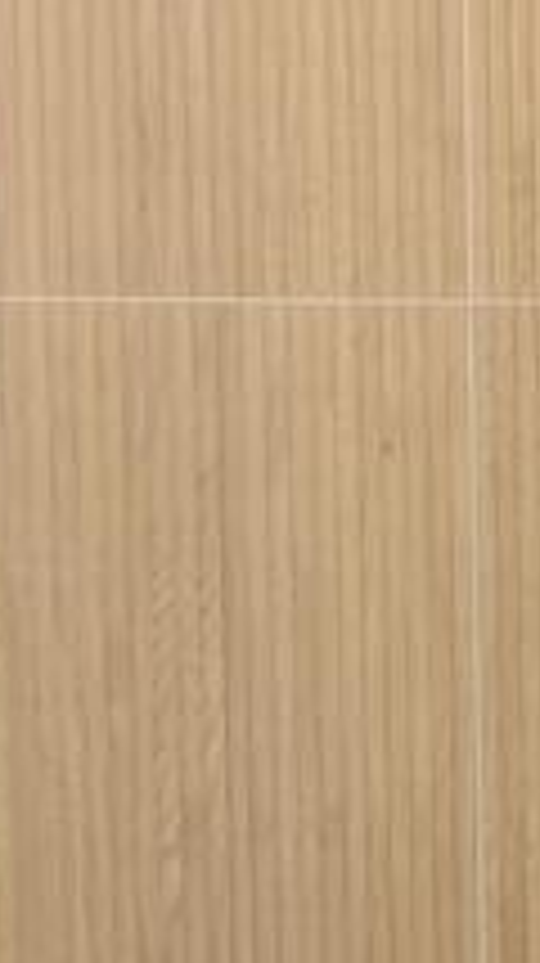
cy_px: 464
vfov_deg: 32.9
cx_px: 441
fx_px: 1633
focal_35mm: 64
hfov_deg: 18.6
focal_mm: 17
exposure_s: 1/60
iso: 800
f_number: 9
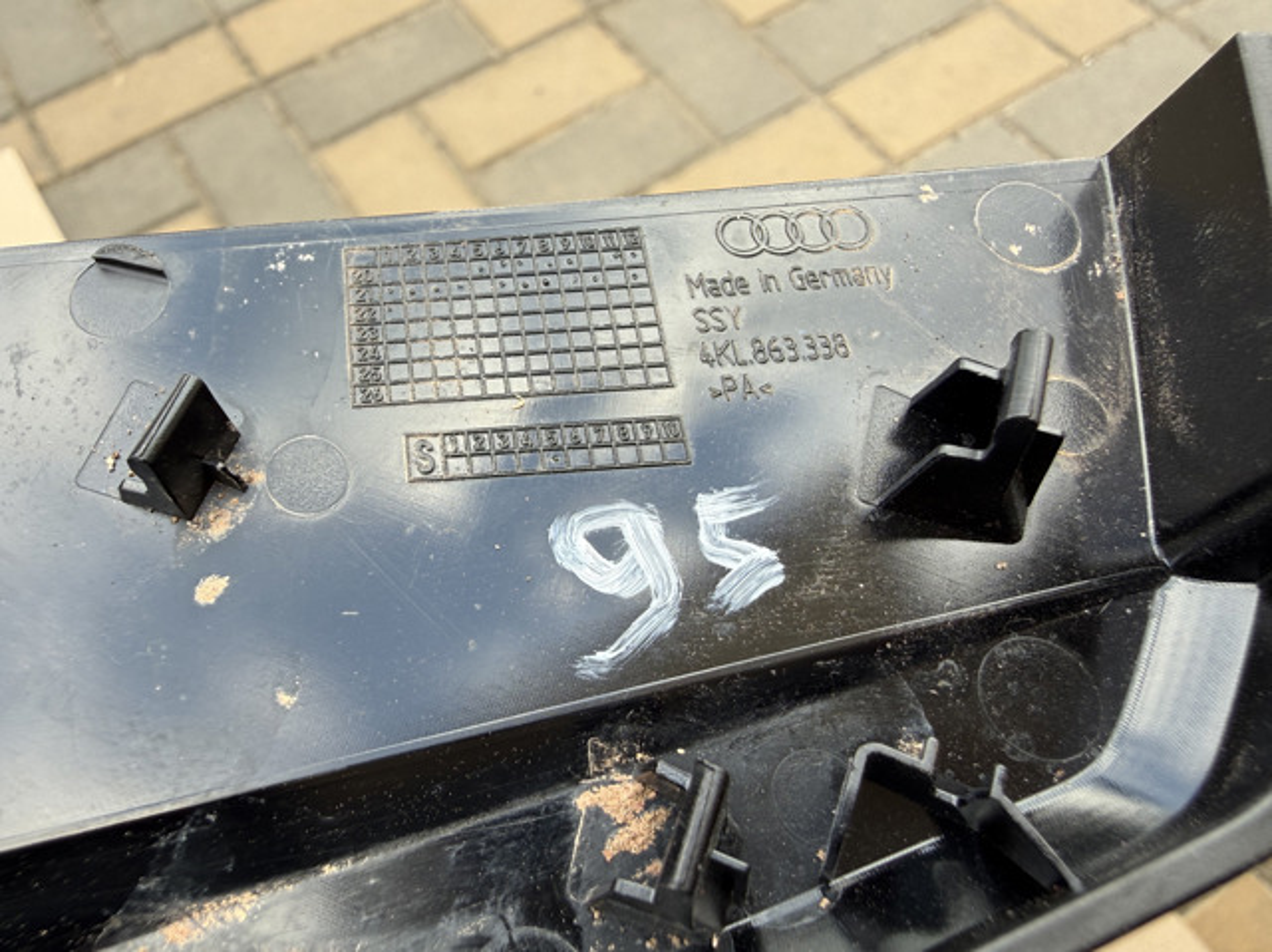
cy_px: 476
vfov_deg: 56.8
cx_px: 636
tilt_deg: -64.1
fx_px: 881
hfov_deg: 71.6
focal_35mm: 24
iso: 40
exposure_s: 1/120
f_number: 2.2
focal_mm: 2.22
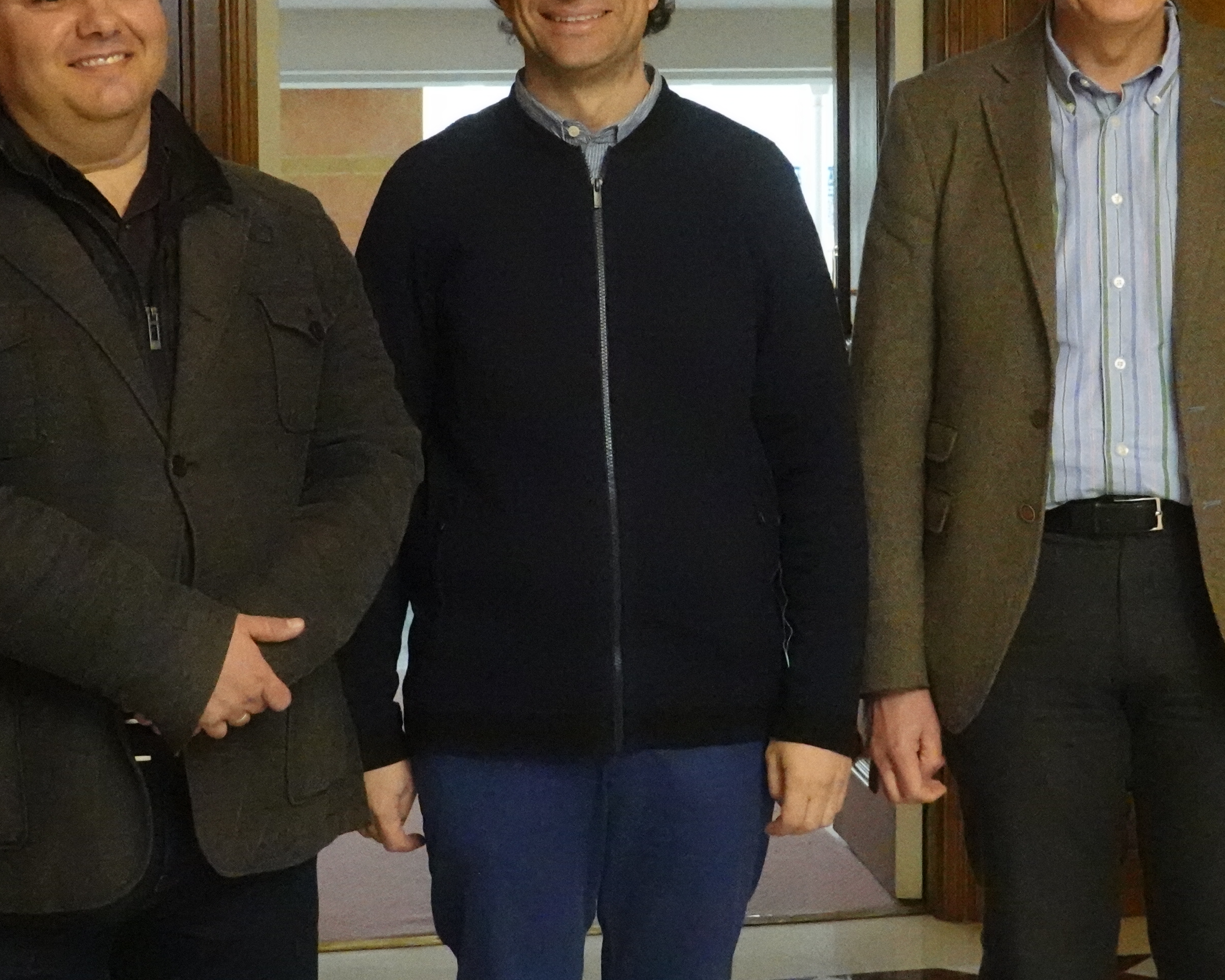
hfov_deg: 22.5
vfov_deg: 18.0
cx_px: 732
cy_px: 372
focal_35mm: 85
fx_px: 3081
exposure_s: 1/400
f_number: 4
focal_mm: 14.99
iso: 6400
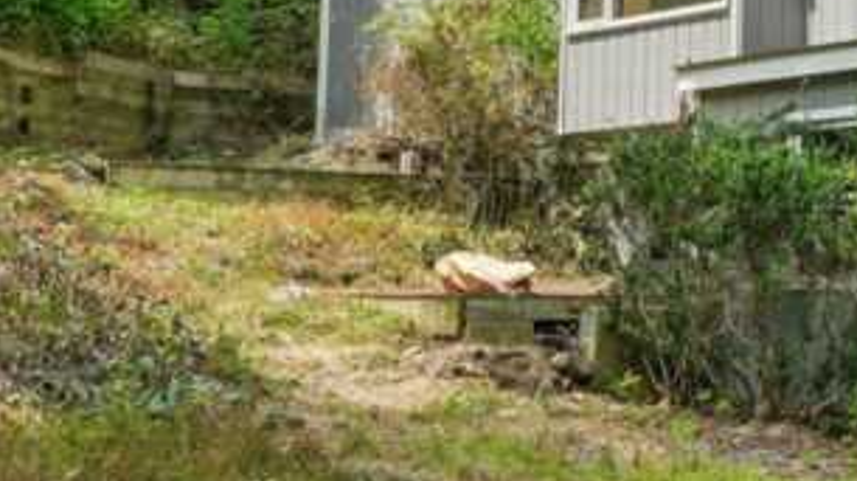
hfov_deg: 21.2
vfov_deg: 13.2
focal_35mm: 90
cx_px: 1163
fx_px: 2038
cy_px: -30
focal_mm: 25.5
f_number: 8
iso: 100
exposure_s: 1/100
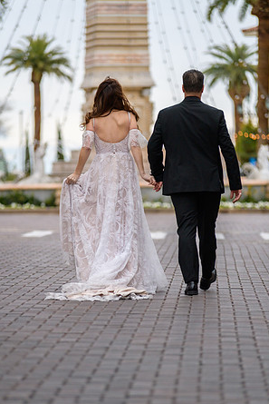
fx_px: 1926
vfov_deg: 11.9
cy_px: 203
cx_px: 135
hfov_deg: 8.0
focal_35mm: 172
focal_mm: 170
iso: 250
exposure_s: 1/3200
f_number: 2.8
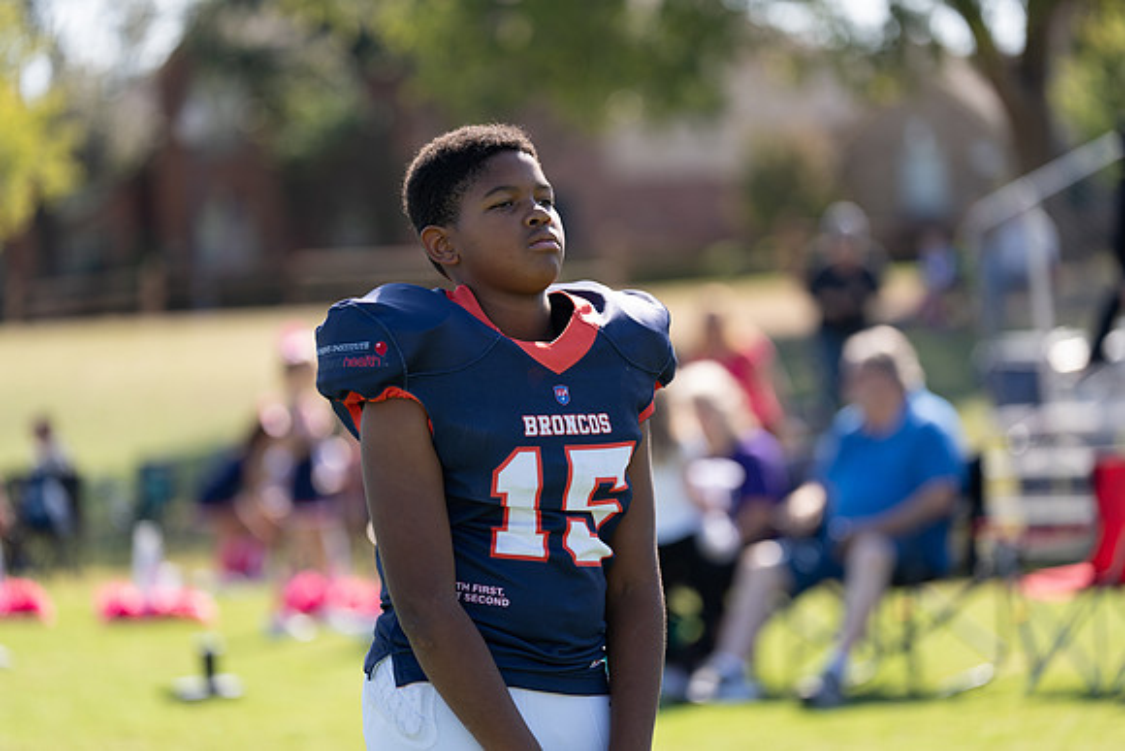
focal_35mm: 148
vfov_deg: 9.3
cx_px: 562
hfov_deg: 13.9
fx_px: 4626
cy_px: 376
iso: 100
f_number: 2.8
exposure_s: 1/640
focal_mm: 148
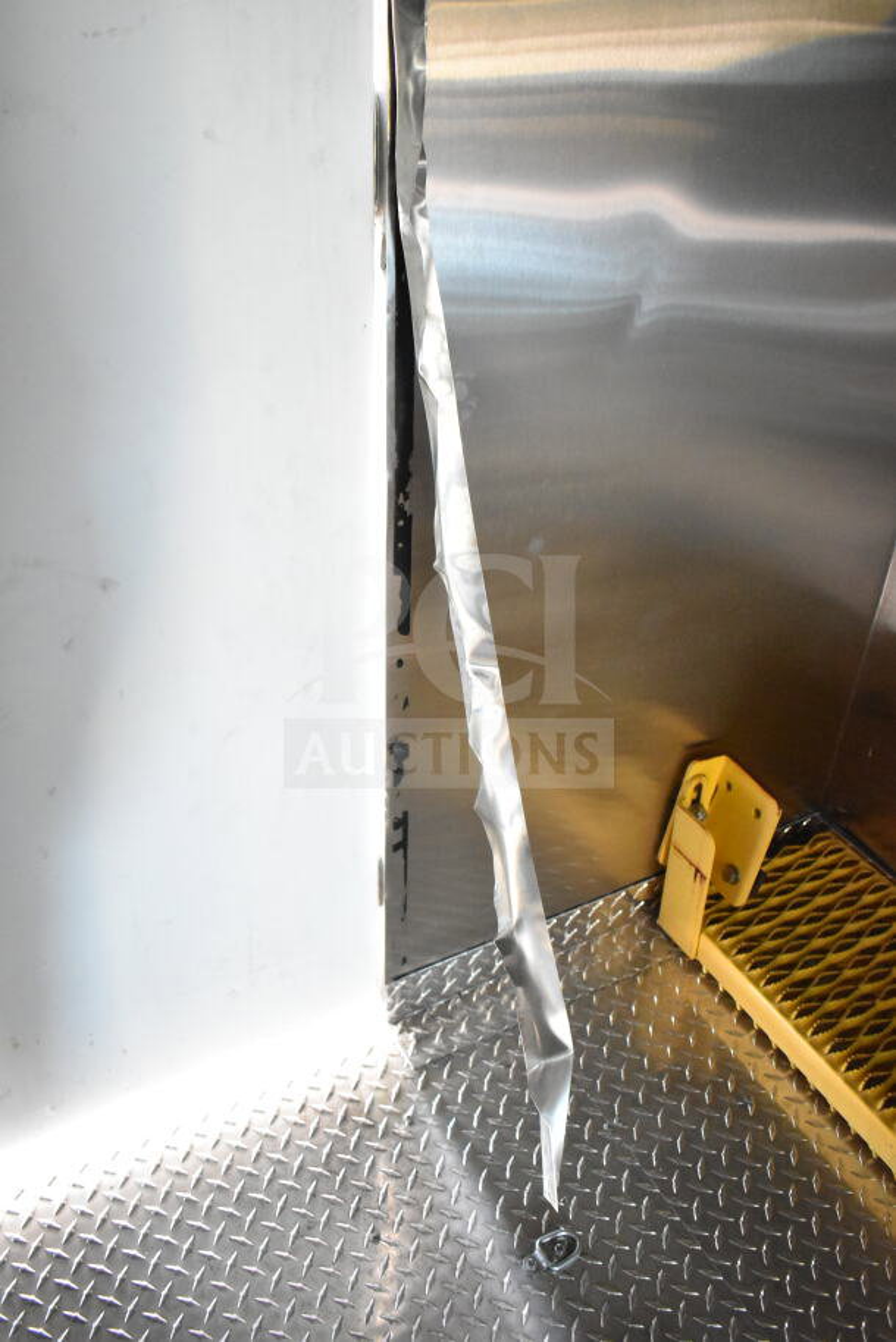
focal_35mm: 32
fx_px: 1175
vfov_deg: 59.5
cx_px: 448
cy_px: 671
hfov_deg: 41.7
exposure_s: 1/30
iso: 5600
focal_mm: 21
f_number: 3.8
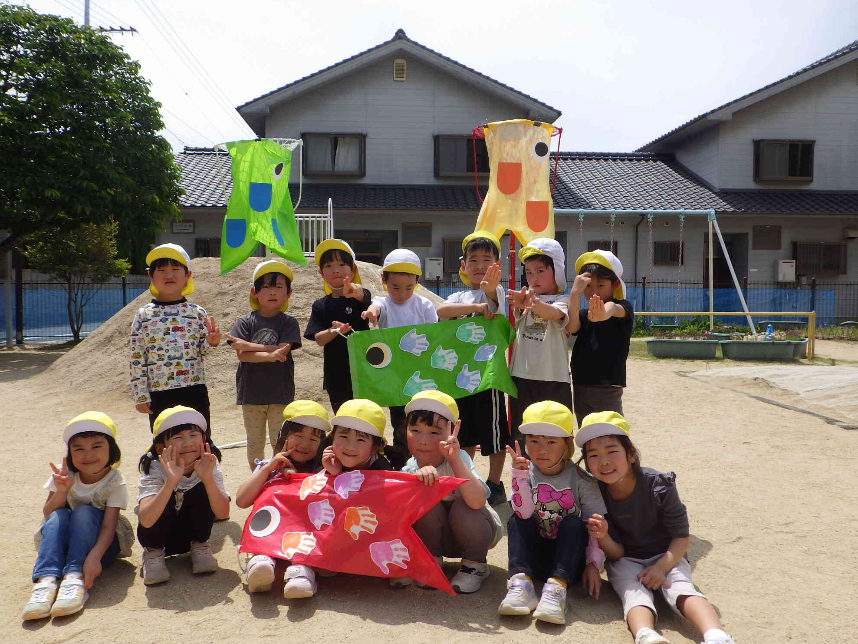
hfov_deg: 61.6
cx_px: 416
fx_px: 719
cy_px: 324
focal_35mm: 29
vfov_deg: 48.2
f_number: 4.2
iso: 125
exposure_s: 1/1250
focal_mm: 5
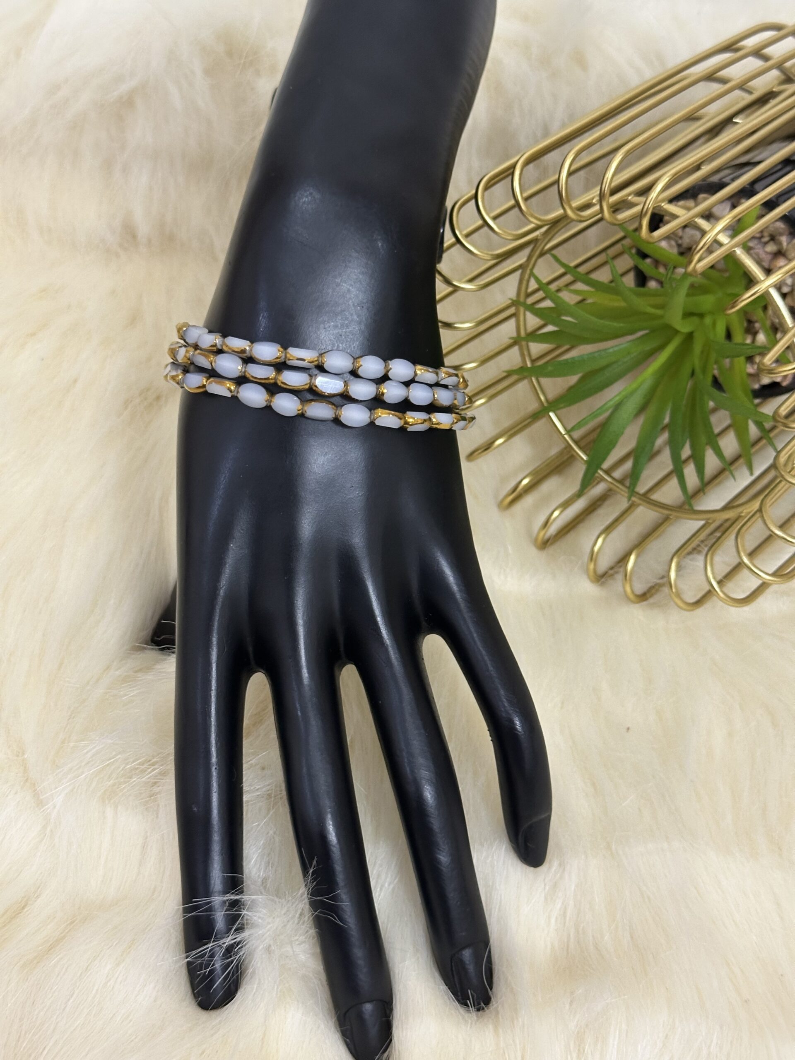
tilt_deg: -48.8
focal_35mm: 48
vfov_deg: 39.7
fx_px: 1470
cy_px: 530
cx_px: 398
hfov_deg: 30.3
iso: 250
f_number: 1.78
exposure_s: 1/60
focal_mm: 6.86
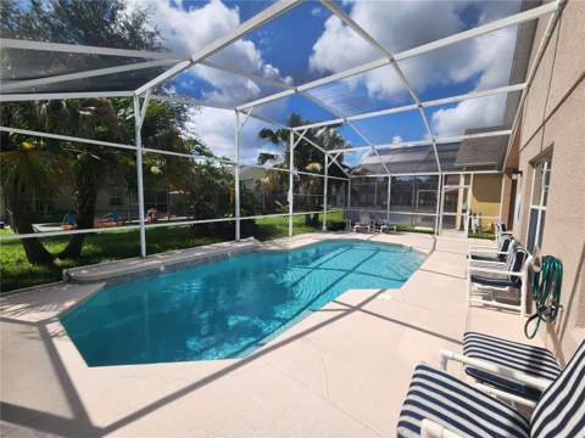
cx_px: 292
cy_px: 219
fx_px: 220
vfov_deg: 89.9
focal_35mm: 13
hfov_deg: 106.2
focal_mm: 2.2
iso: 50
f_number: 2.2
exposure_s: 1/1742
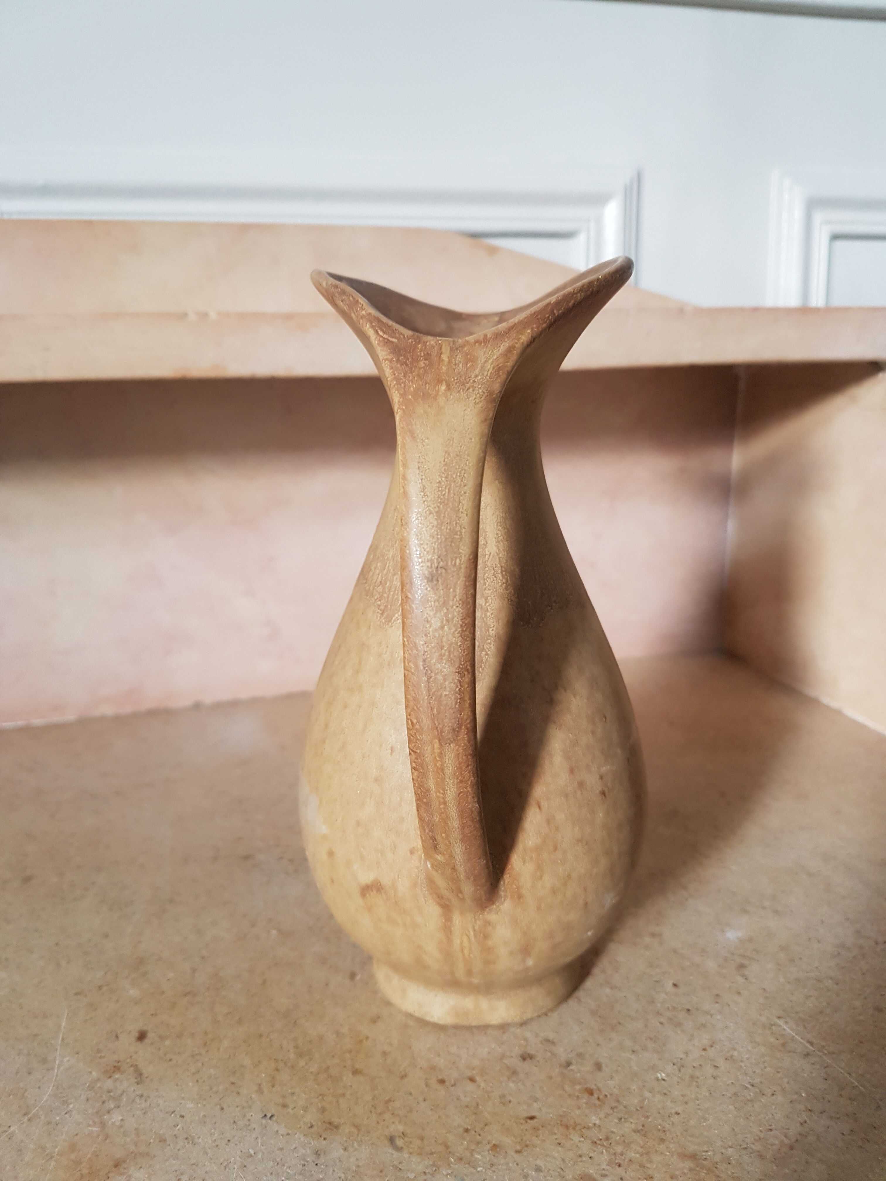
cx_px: 443
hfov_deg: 53.1
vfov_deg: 67.3
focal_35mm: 26
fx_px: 887
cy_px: 590
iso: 160
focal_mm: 4.2
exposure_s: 1/25
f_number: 1.7
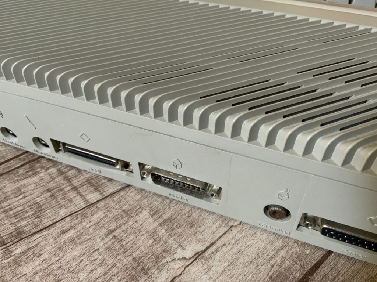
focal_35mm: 29
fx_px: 316
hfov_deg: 61.7
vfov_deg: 48.2
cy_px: 141
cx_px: 188
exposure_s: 1/60
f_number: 1.8
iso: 200
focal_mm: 3
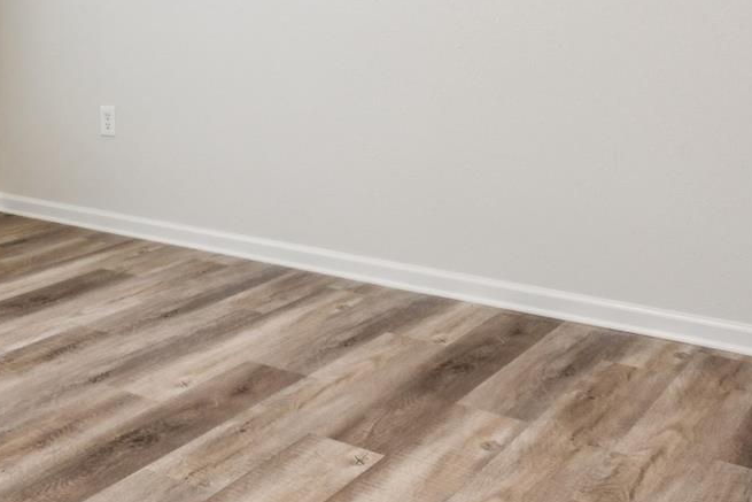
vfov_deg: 24.3
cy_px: -29
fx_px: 1097
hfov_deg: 34.8
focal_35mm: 52
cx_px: 23
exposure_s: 1/5
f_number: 13
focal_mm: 16.8
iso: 100
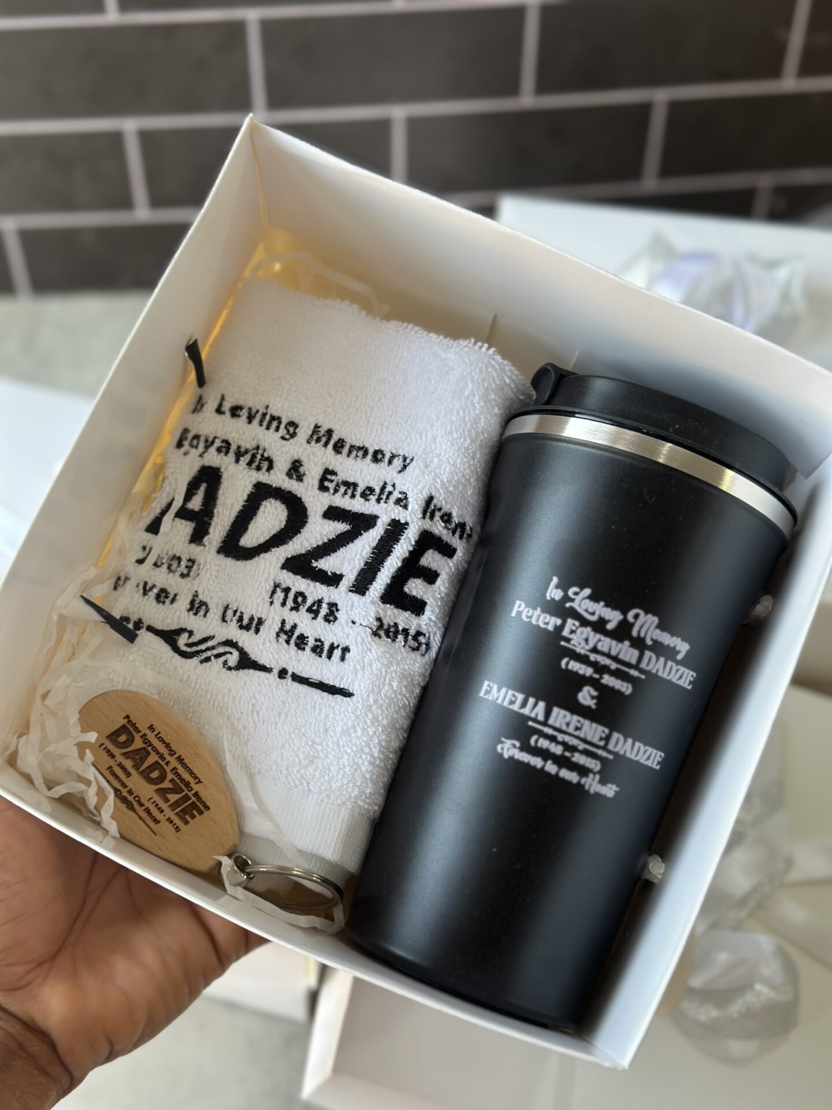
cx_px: 416
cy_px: 555
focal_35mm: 48
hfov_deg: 30.3
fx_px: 1538
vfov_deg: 39.7
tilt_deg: -57.2
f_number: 1.78
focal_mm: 6.86
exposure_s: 1/100
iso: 125
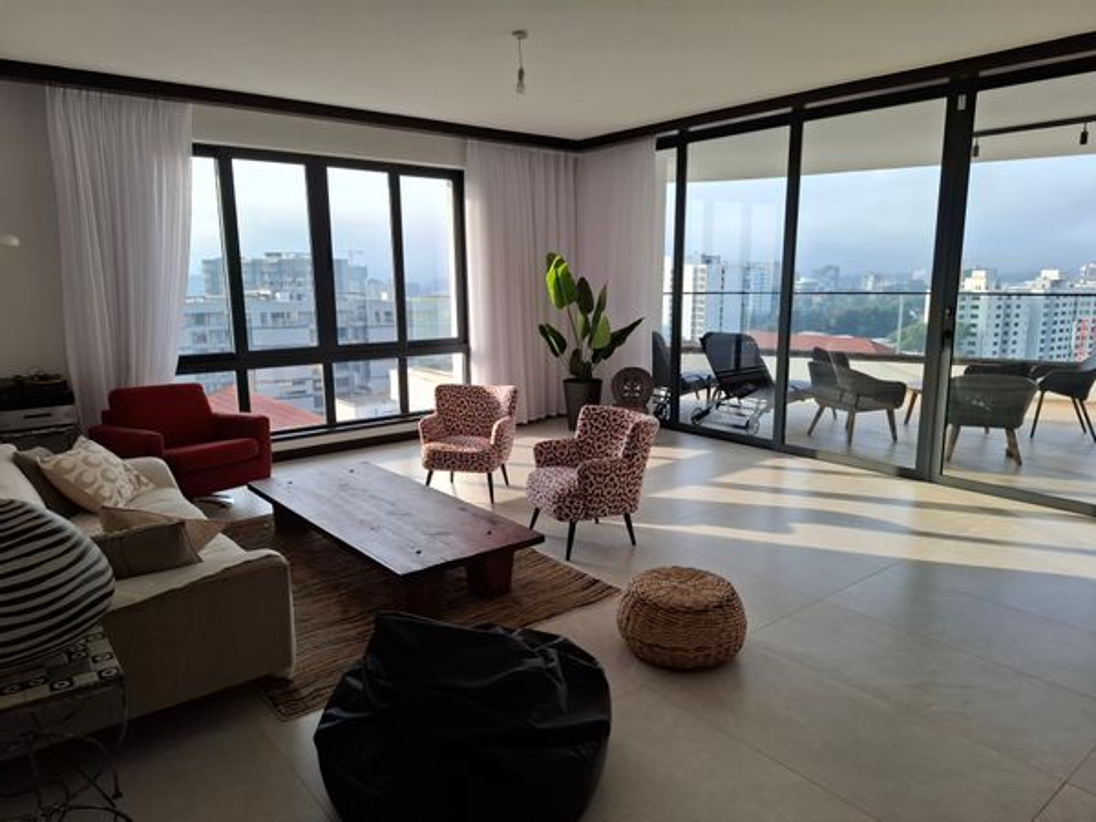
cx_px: 548
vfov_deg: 58.9
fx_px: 728
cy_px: 411
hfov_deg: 73.9
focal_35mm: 23
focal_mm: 5.54
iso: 50
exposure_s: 1/608
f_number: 1.8
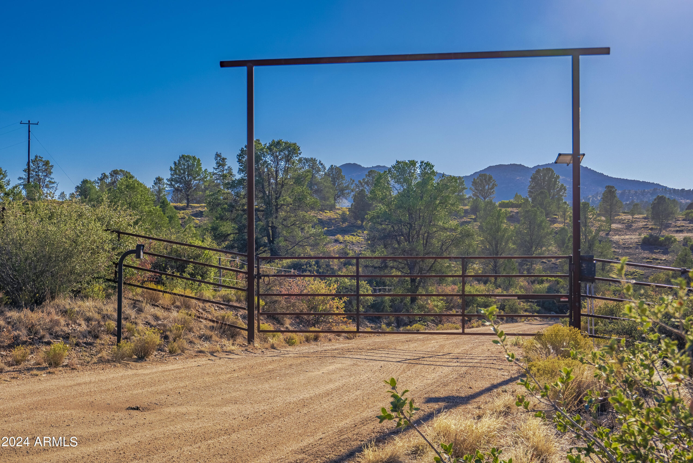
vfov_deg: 28.1
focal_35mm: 48
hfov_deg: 41.1
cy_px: 232
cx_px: 346
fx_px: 924
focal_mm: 32
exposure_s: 1/8000
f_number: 8
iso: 160
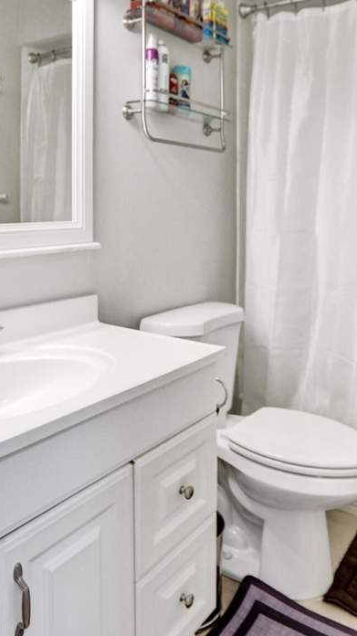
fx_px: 489
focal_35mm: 29
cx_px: 247
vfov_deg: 64.4
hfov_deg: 39.5
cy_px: 214
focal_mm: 16
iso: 1600
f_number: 5.6
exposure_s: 1/80
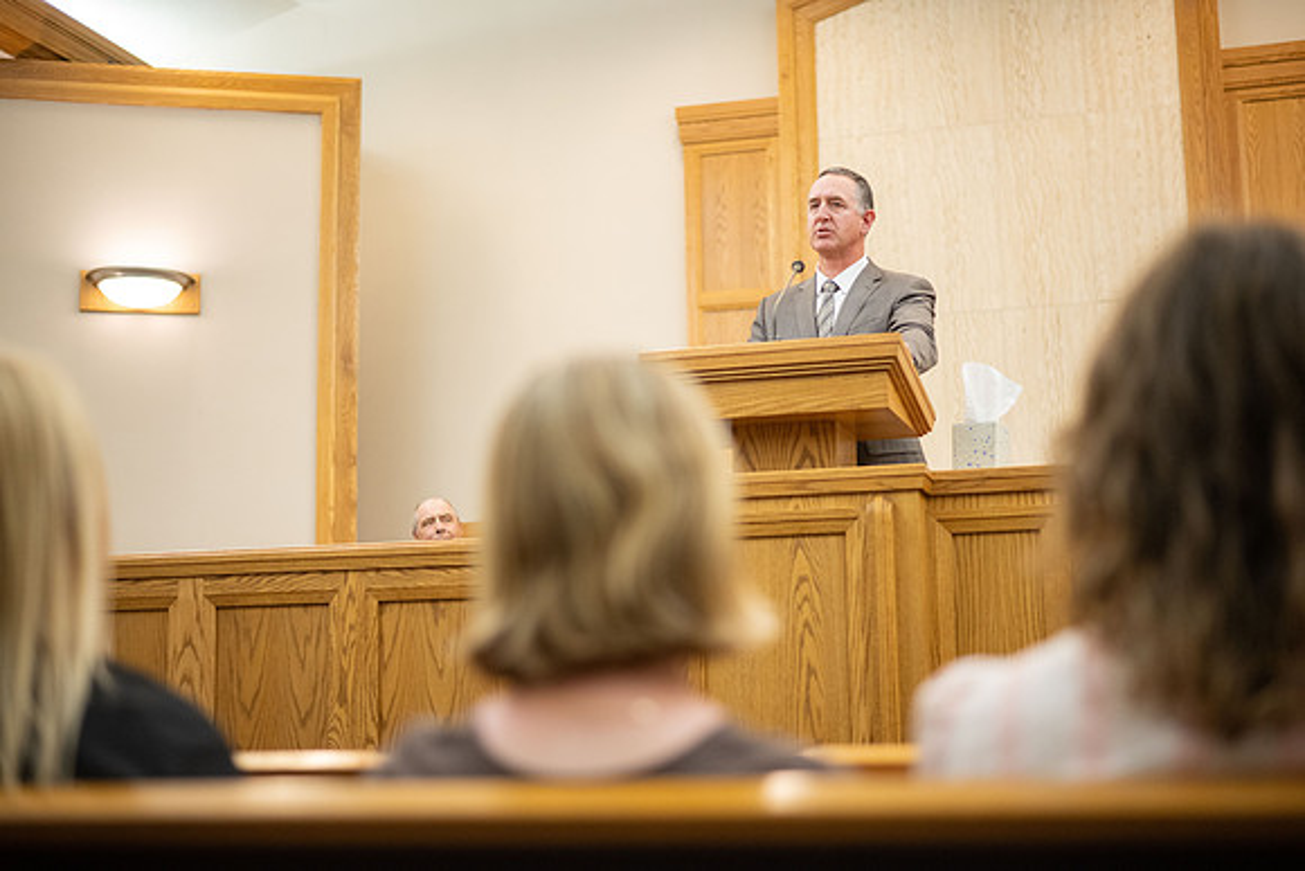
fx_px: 1813
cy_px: 436
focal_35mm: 50
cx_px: 652
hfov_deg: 39.6
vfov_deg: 27.0
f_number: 1.8
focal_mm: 50
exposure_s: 1/400
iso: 1600
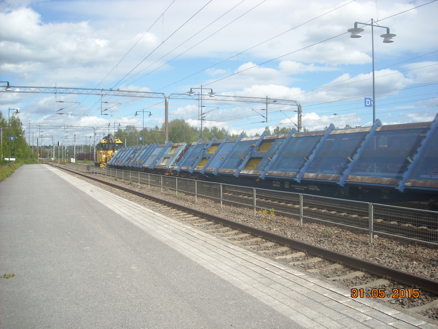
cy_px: 164
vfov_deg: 40.7
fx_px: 443
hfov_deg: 52.6
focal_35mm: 35
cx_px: 219
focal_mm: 5.7
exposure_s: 1/260
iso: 64
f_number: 5.6
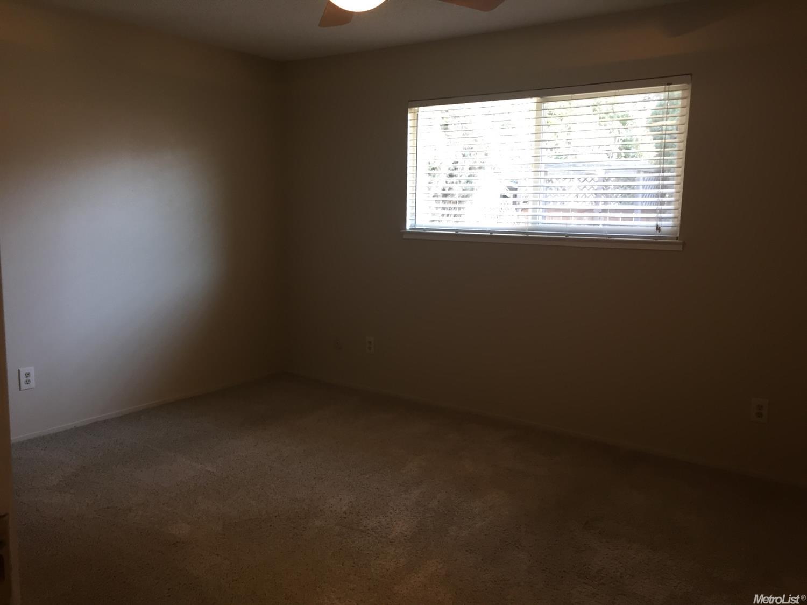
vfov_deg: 48.2
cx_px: 404
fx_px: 676
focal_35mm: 29
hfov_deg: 61.7
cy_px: 302
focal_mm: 4.15
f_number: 2.2
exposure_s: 1/30
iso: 64
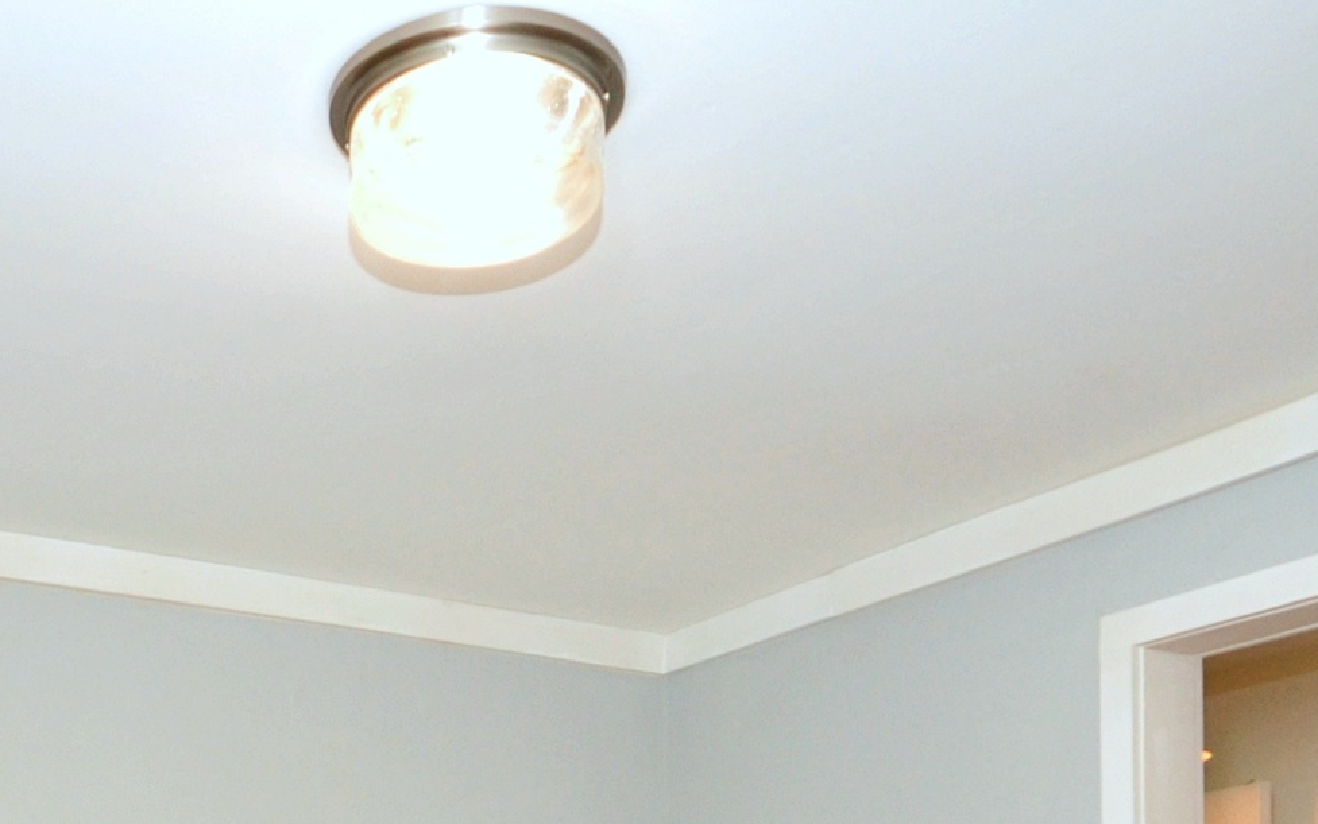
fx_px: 1724
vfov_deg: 23.4
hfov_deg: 39.6
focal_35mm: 48
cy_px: 1100
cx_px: 198
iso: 800
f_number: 4
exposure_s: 1/60
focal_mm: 10
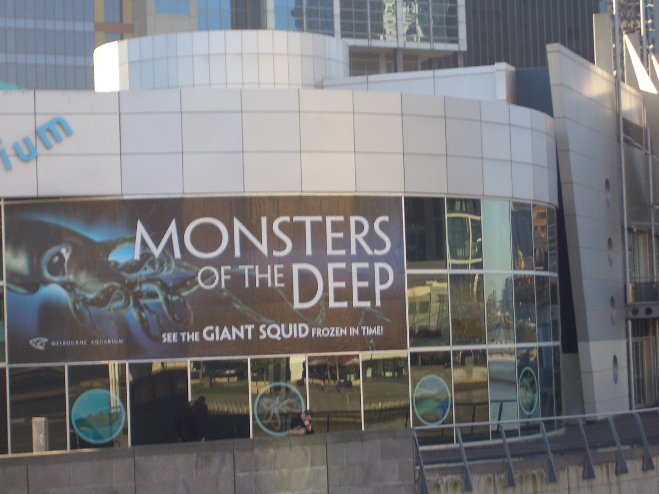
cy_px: 247
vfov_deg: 14.1
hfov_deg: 18.7
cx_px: 330
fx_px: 1999
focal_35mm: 105
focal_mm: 17.4
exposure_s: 1/80
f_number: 4.8
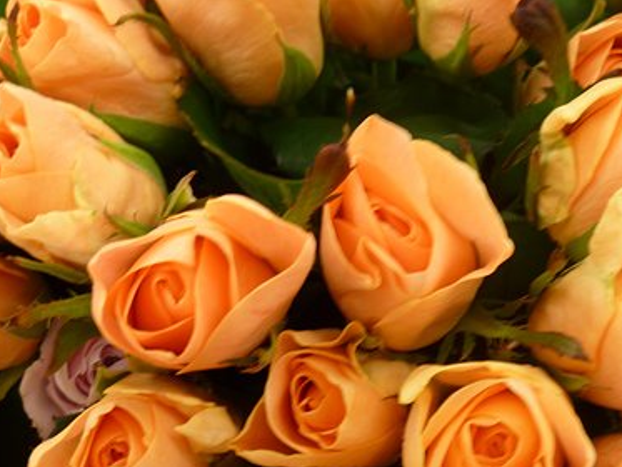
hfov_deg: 39.1
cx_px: 422
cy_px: 264
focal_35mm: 48
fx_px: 863
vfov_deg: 30.2
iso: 100
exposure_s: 1/8
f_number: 3.5
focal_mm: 6.3
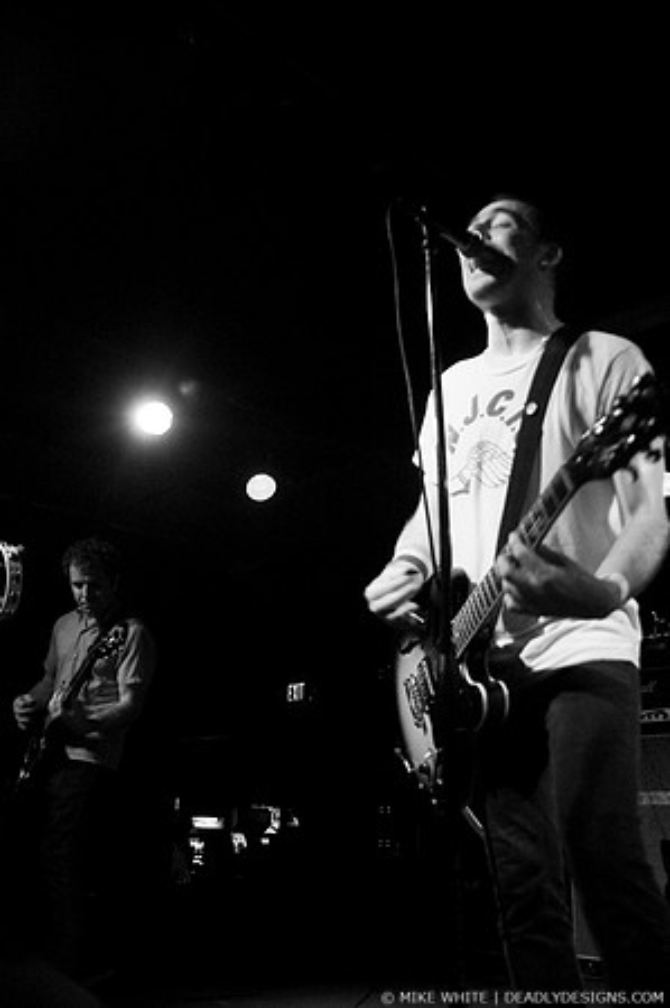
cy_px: 504
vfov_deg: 62.0
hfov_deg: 43.5
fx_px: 839
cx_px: 335
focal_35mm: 30
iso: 800
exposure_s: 1/40
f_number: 2.8
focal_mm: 20
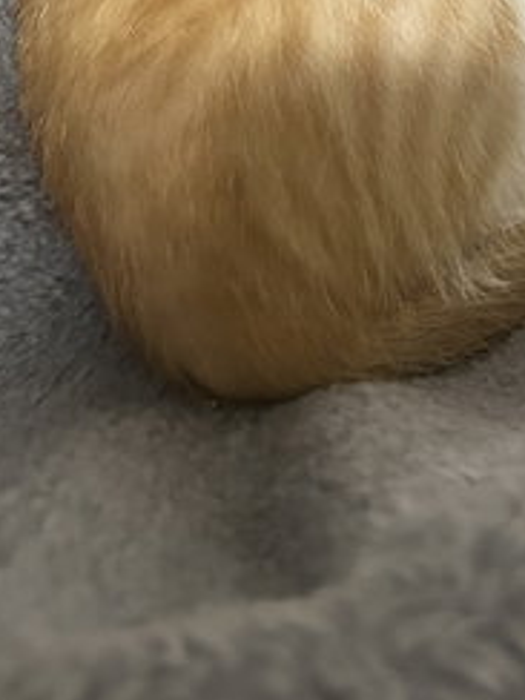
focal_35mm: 71
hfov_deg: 20.3
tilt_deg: -32.3
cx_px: 470
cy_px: -197
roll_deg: -1.0
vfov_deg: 24.2
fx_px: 1436
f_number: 1.5
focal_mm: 5.7
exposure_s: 1/60
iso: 500
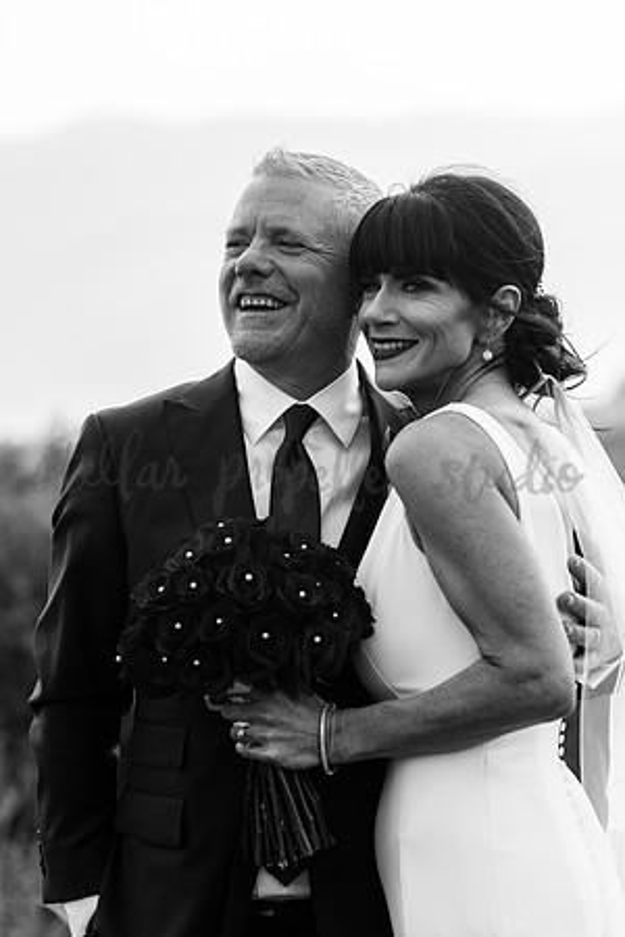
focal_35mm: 85
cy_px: 468
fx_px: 2213
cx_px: 312
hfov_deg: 16.1
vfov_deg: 23.9
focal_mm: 85
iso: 160
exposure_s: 1/2000
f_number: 2.2
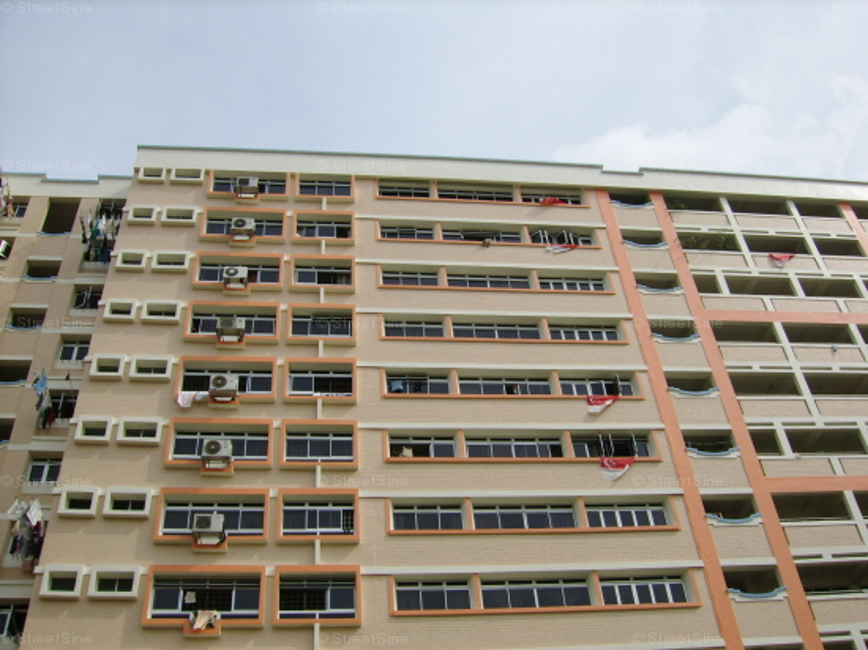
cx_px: 434
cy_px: 325
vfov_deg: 40.7
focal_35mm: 35
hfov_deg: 52.6
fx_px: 877
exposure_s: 1/648
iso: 50
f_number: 5.8
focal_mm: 5.95
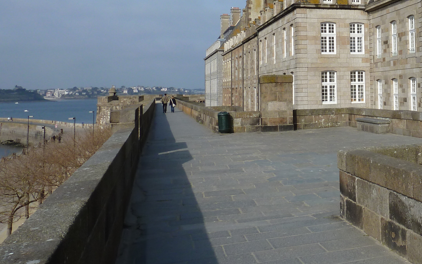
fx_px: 564
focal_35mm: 49
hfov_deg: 38.2
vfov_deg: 25.8
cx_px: 381
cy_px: 45
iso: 80
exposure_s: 1/500
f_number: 5
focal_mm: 4.1
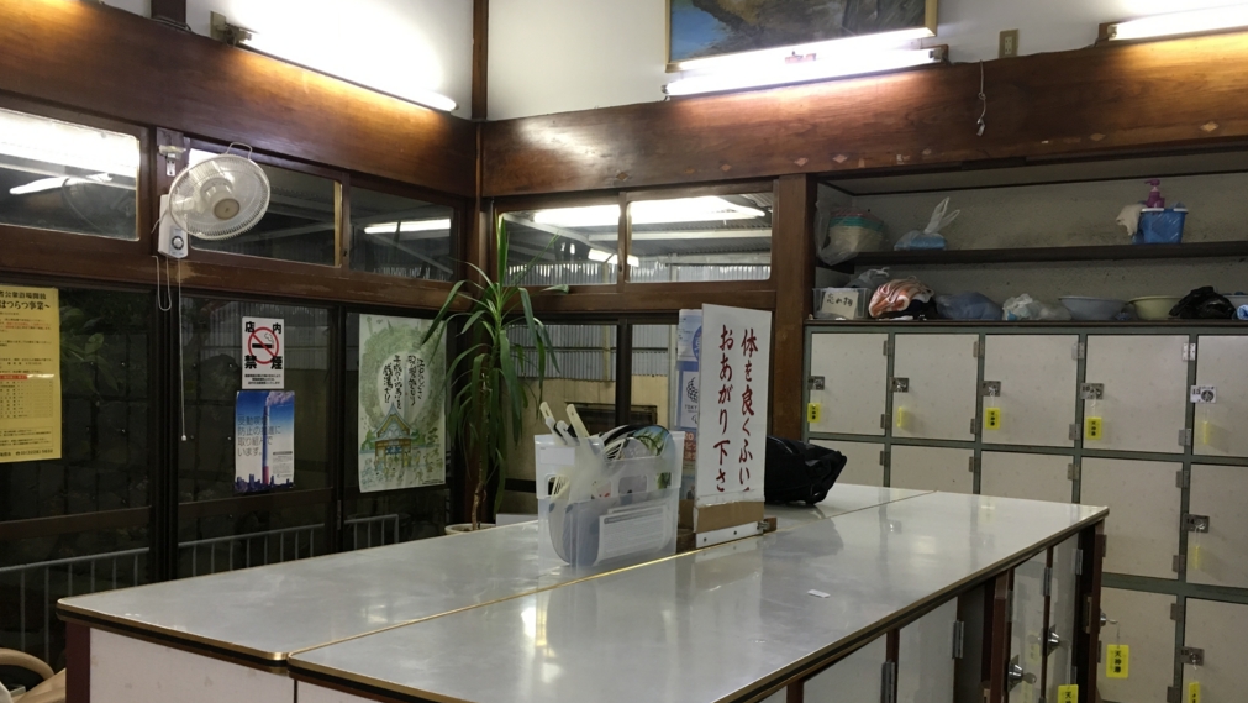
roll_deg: -1.4
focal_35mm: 32
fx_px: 1059
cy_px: 423
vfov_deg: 36.6
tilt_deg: -2.6
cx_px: 630
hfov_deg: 61.0
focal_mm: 4.15
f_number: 2.2
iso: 125
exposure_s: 1/33
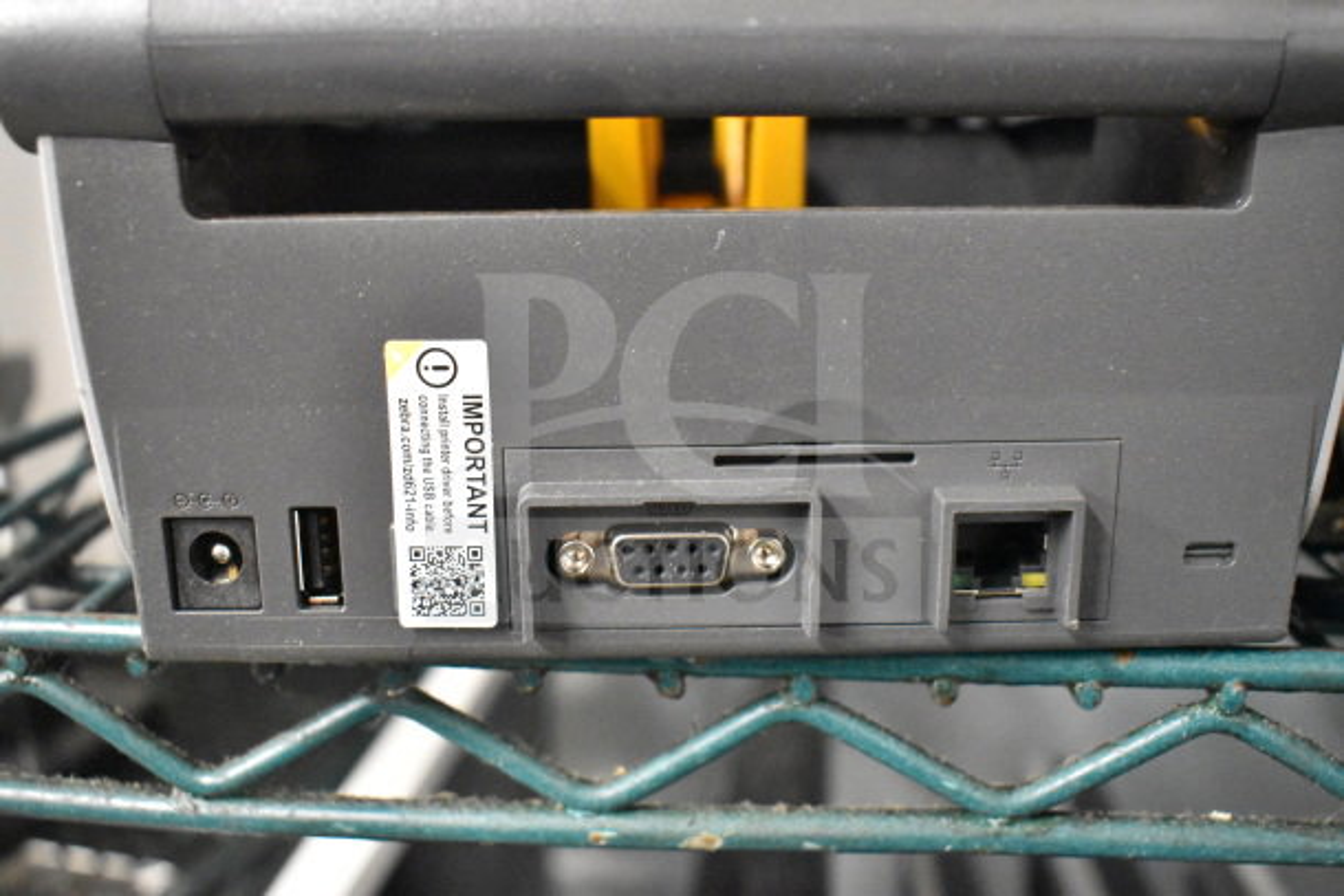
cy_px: 448
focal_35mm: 36
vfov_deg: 36.9
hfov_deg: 53.1
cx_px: 672
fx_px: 1344
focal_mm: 24
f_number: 4
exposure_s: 1/40
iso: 12800
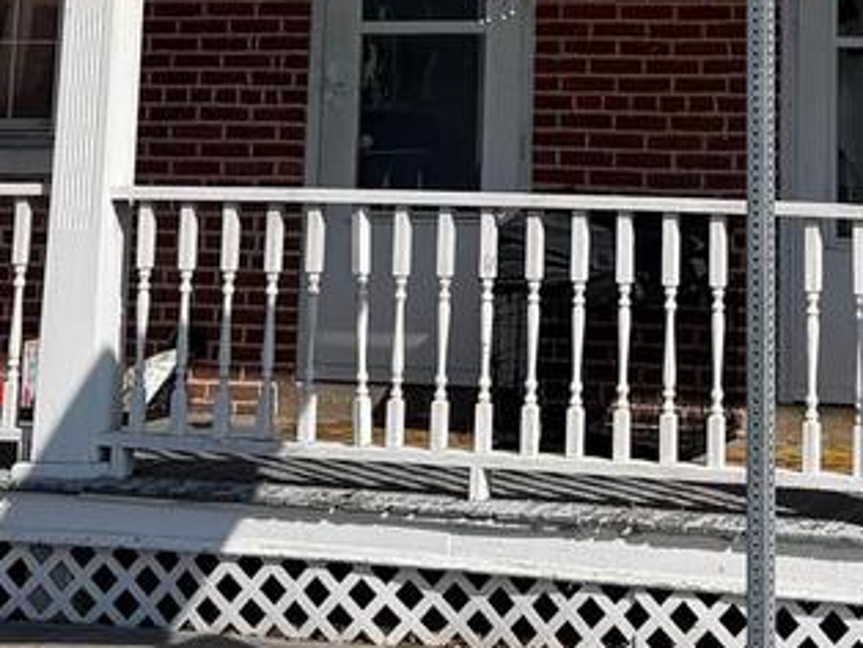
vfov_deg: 12.6
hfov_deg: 17.6
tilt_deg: +8.8
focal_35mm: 110
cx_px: 748
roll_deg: -0.1
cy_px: -398
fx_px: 2744
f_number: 1.78
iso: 80
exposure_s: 1/7353
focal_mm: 6.76
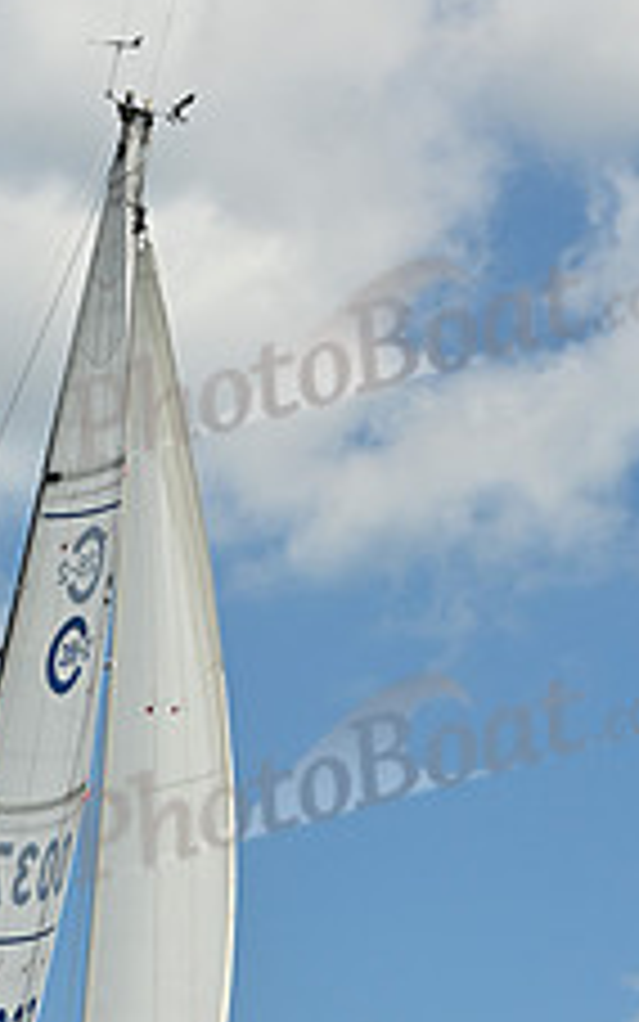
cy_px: 1067
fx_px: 5068
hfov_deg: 7.1
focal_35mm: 182
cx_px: -164
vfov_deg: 11.4
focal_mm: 70
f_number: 8
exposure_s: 1/1250
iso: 250
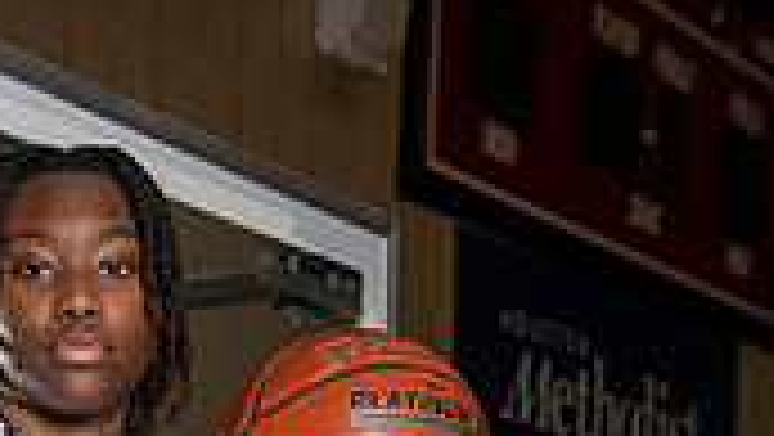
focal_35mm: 115
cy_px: 962
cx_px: 126
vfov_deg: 9.6
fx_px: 2362
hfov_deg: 18.4
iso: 400
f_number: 5.6
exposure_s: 1/250
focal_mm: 42
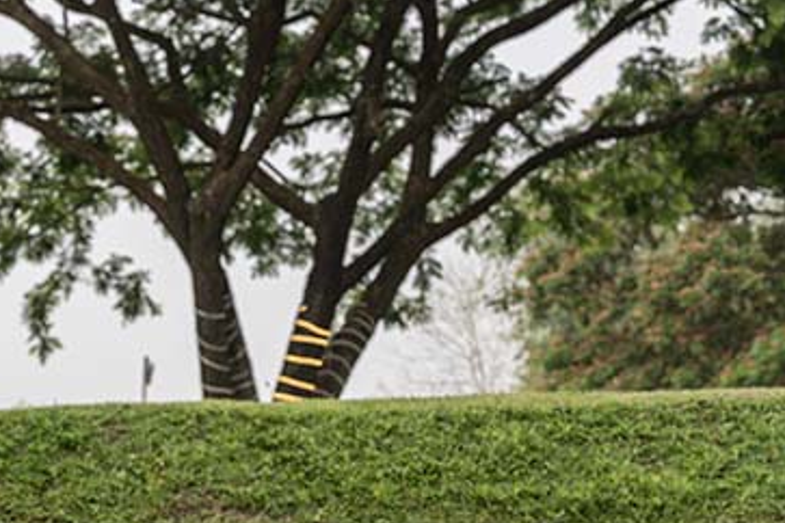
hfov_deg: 11.0
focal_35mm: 185
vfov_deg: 7.4
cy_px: 584
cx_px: -41
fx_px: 4034
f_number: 5
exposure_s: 1/2500
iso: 1250
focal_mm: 70
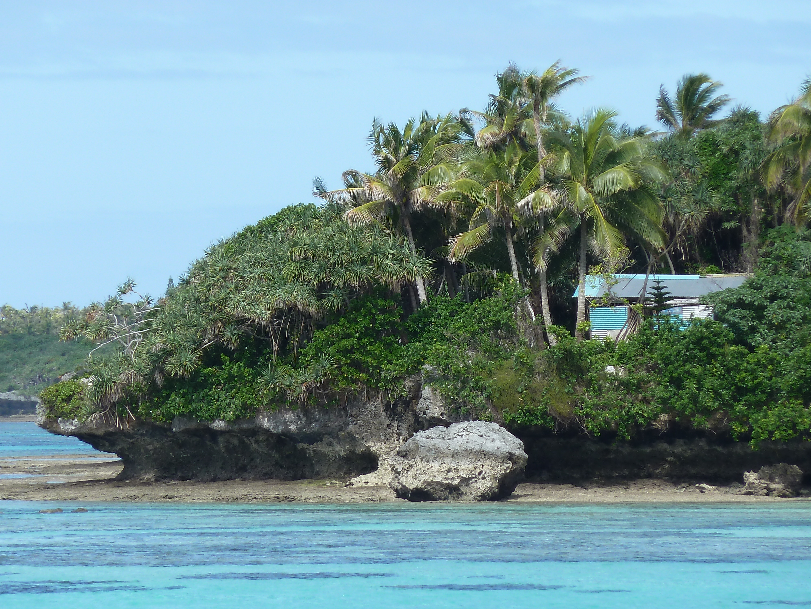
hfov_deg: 5.0
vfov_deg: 3.7
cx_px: 406
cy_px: 304
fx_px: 9348
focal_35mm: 399
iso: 80
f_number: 4.9
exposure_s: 1/320
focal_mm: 49.2
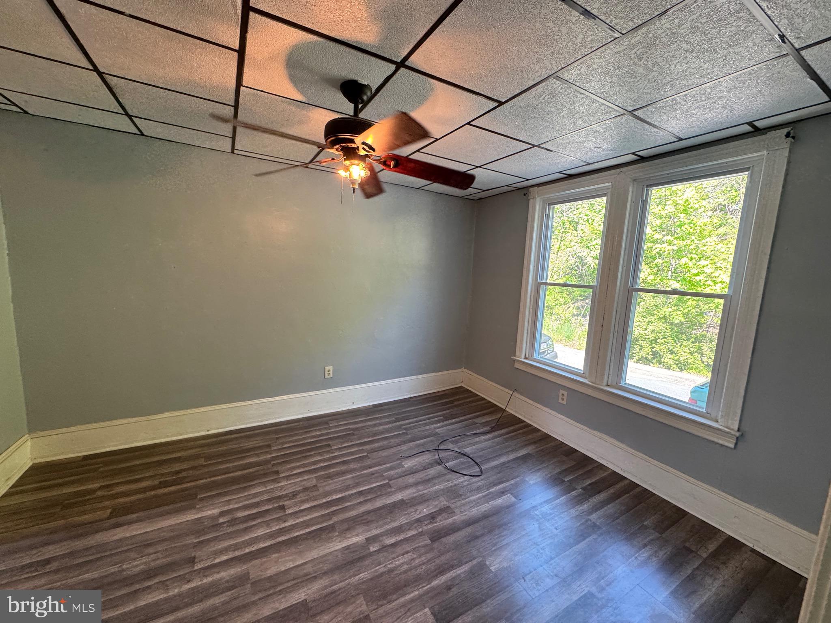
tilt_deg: -7.7
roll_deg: -3.5
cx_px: 416
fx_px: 336
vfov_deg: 85.7
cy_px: 312
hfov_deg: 102.1
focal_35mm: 14
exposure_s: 1/60
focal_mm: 2.22
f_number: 2.2
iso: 200
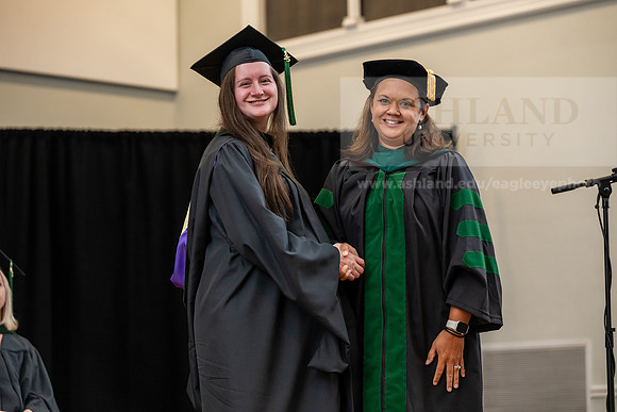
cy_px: 206
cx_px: 308
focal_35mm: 110
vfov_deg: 12.5
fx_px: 1886
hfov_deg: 18.6
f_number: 3.5
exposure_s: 1/200
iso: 1600
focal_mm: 110
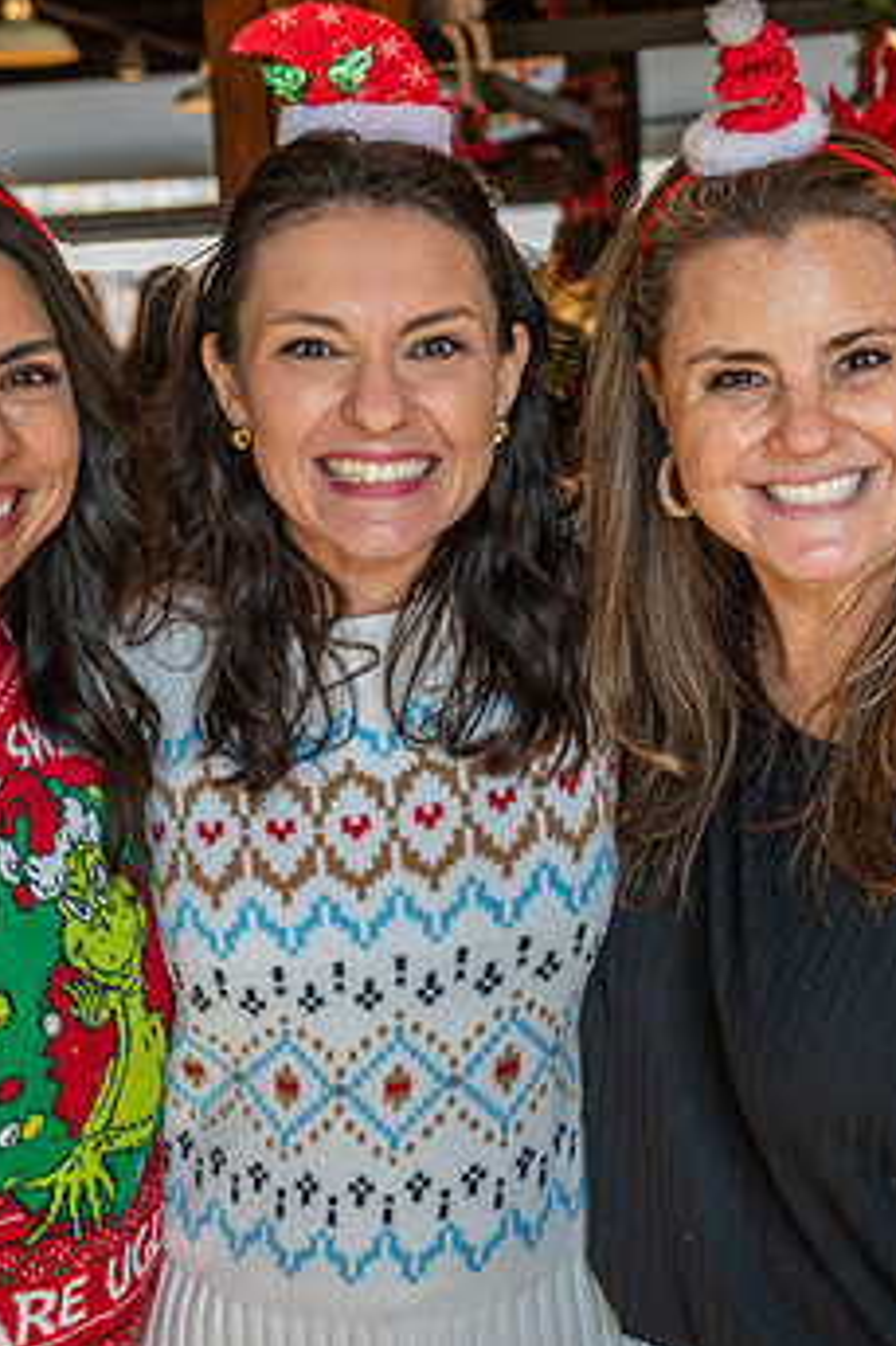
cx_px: 399
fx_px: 2205
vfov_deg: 33.9
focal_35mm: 59
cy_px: 651
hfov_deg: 23.0
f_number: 4.5
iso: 500
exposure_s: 1/125
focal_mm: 35
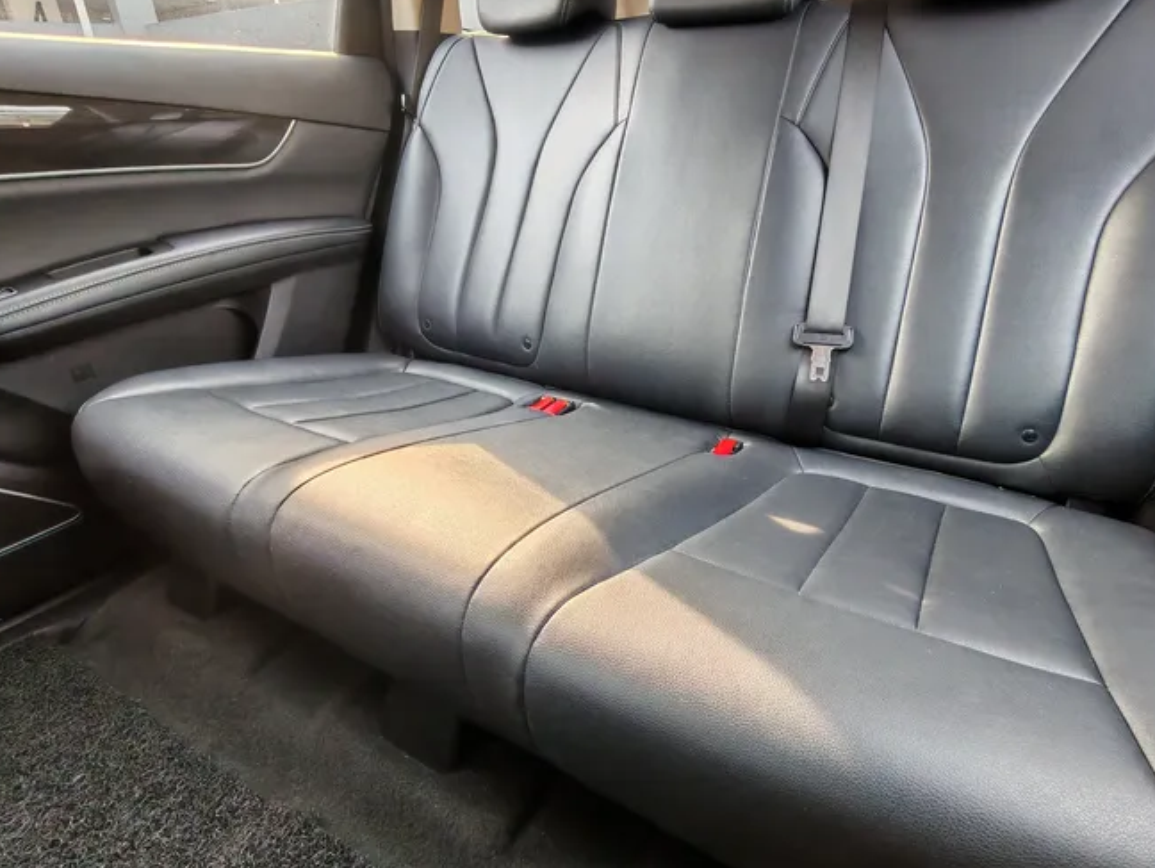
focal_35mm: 19
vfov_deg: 68.5
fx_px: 634
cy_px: 385
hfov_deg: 84.0
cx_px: 670
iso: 64
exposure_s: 1/50
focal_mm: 1.96
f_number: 2.2
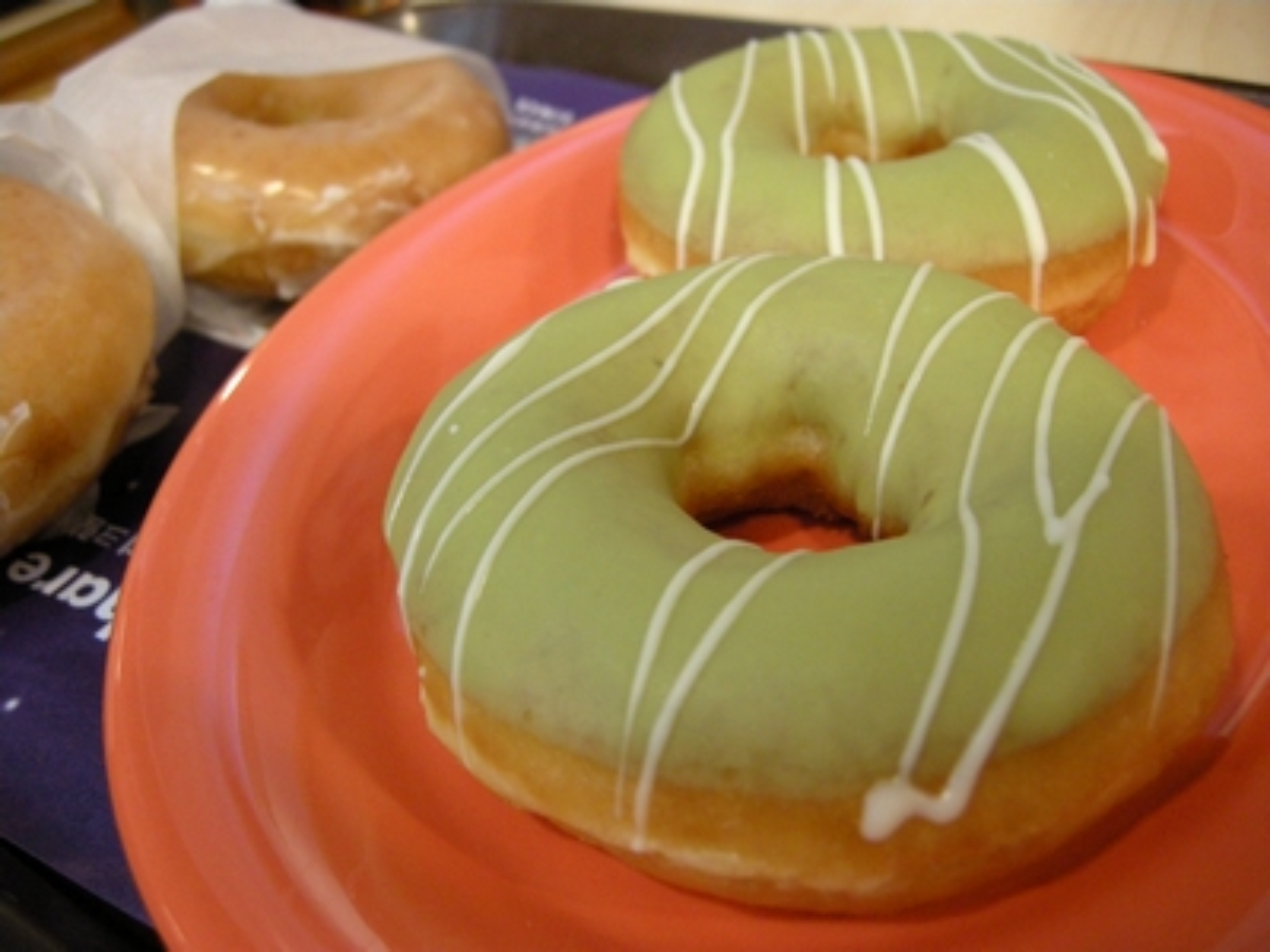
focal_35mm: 35
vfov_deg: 40.7
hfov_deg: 52.6
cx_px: 635
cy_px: 476
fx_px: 1284
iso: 400
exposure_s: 1/43
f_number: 2.7
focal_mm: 7.5
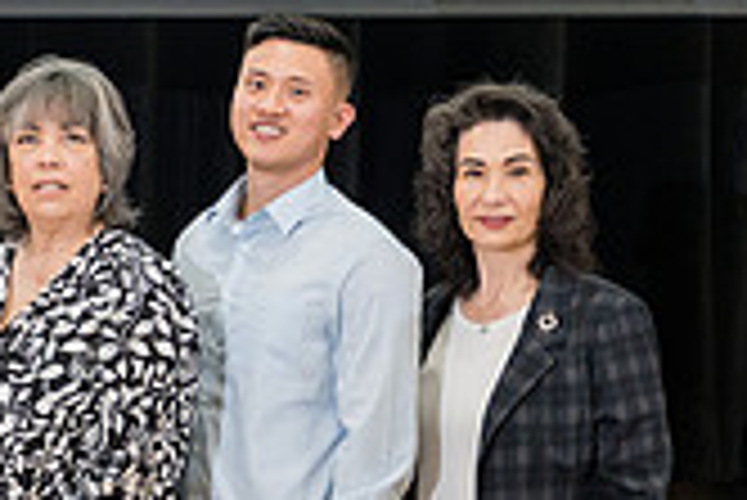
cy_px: 453
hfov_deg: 14.4
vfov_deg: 10.1
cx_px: -302
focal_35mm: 135
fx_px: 2804
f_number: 2.8
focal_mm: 38.7
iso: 1000
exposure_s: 1/250
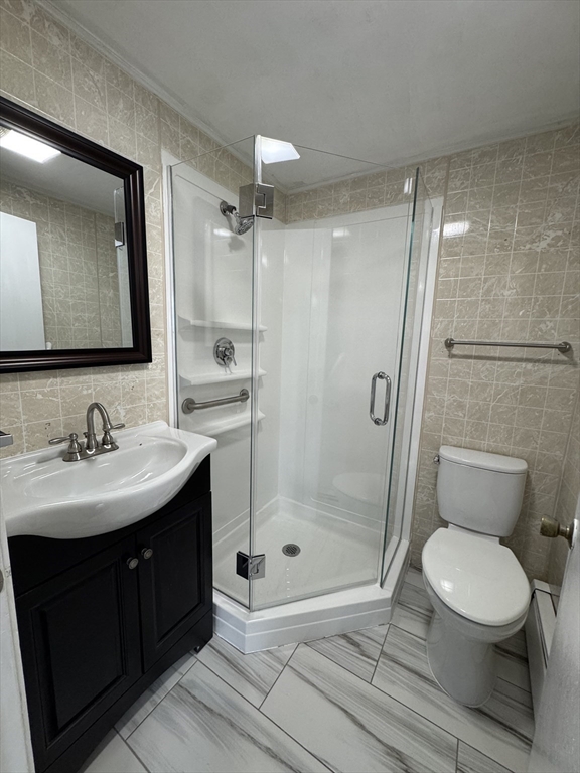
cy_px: 386
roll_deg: -1.9
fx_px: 313
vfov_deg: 102.1
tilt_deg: -8.9
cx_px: 290
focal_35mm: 14
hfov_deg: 85.7
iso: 200
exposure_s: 1/60
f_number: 2.2
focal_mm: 2.22
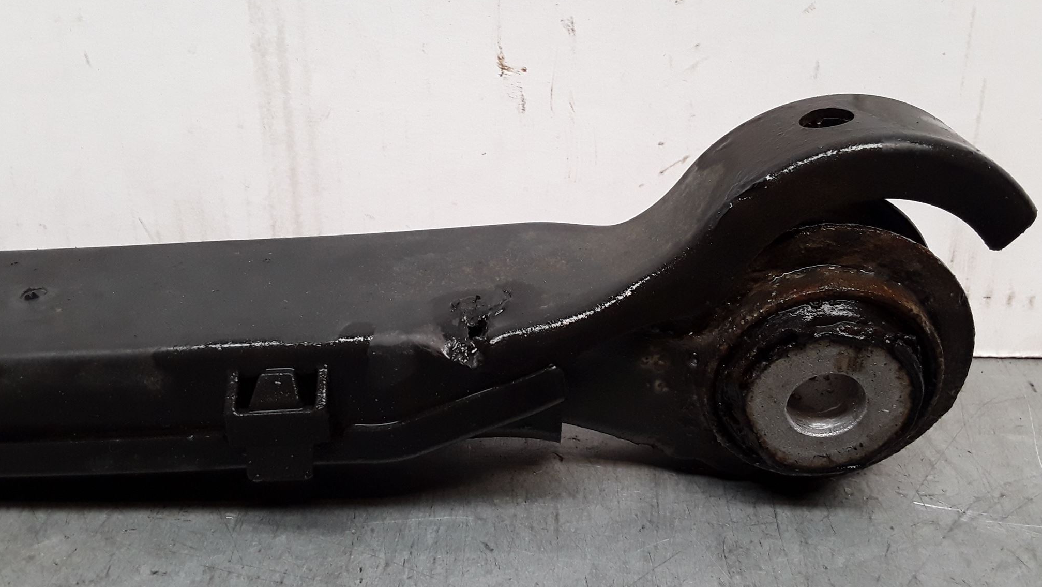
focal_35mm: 31
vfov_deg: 37.8
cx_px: 518
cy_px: 316
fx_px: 857
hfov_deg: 62.6
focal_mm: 2.91
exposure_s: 1/100
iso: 80
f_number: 1.9
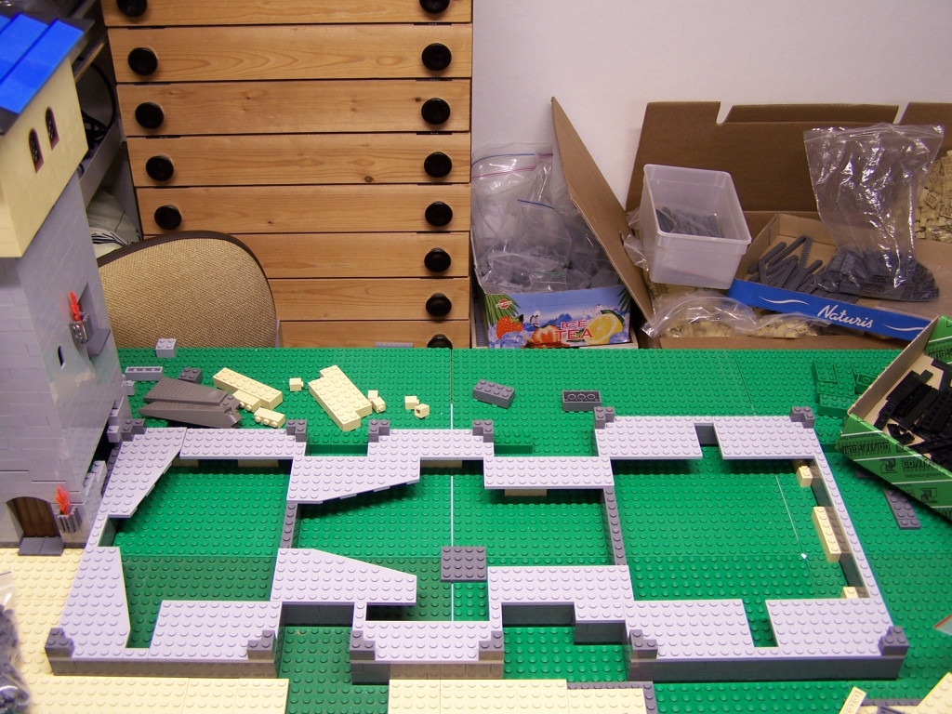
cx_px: 476
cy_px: 357
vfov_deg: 37.7
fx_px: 1045
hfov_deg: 49.0
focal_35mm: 38
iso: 80
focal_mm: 6.3
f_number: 2.8
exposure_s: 1/6
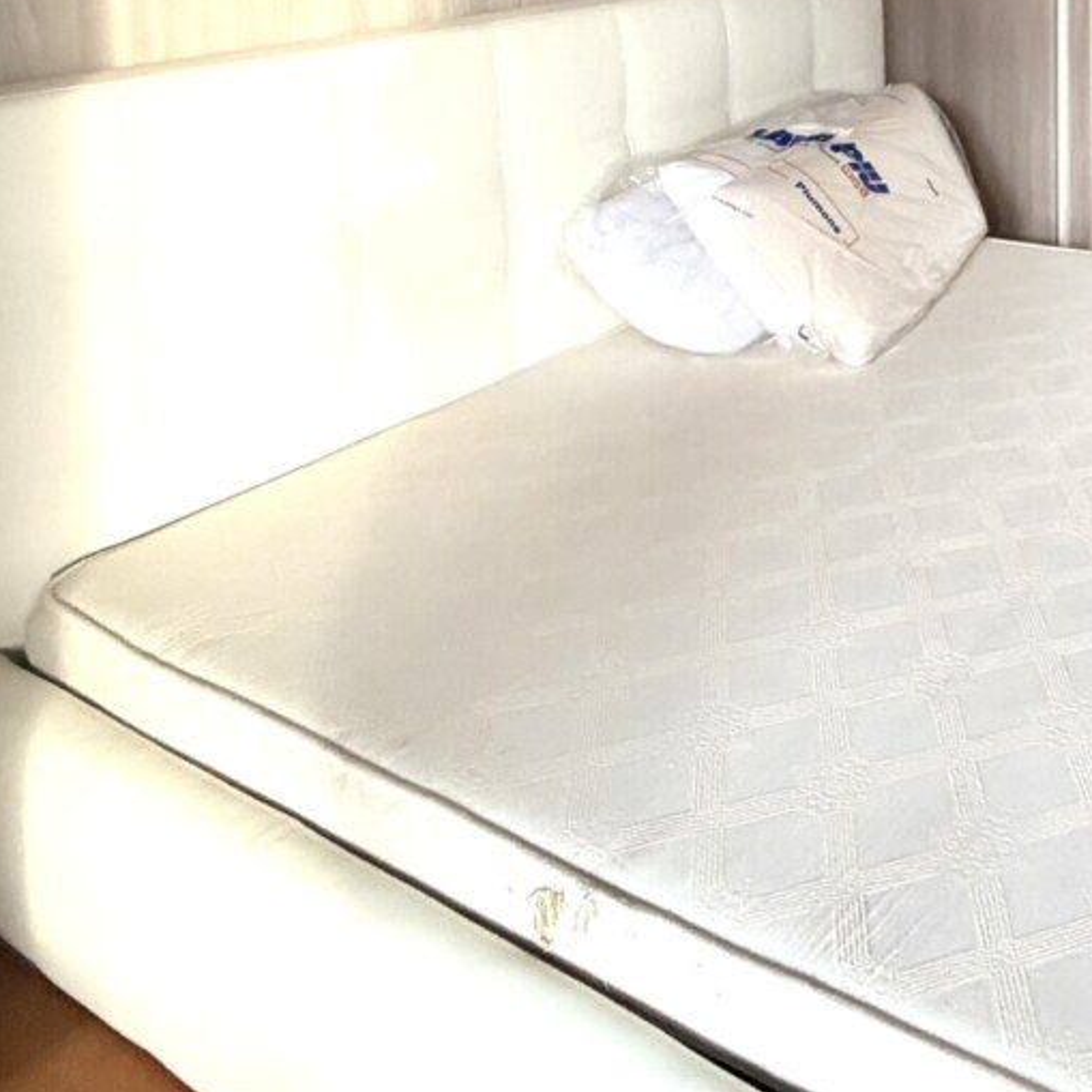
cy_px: -62
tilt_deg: -6.3
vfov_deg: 39.9
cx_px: 1229
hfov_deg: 38.3
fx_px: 1249
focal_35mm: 35
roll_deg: +0.0
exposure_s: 1/60
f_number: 2.2
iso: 320
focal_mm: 2.22
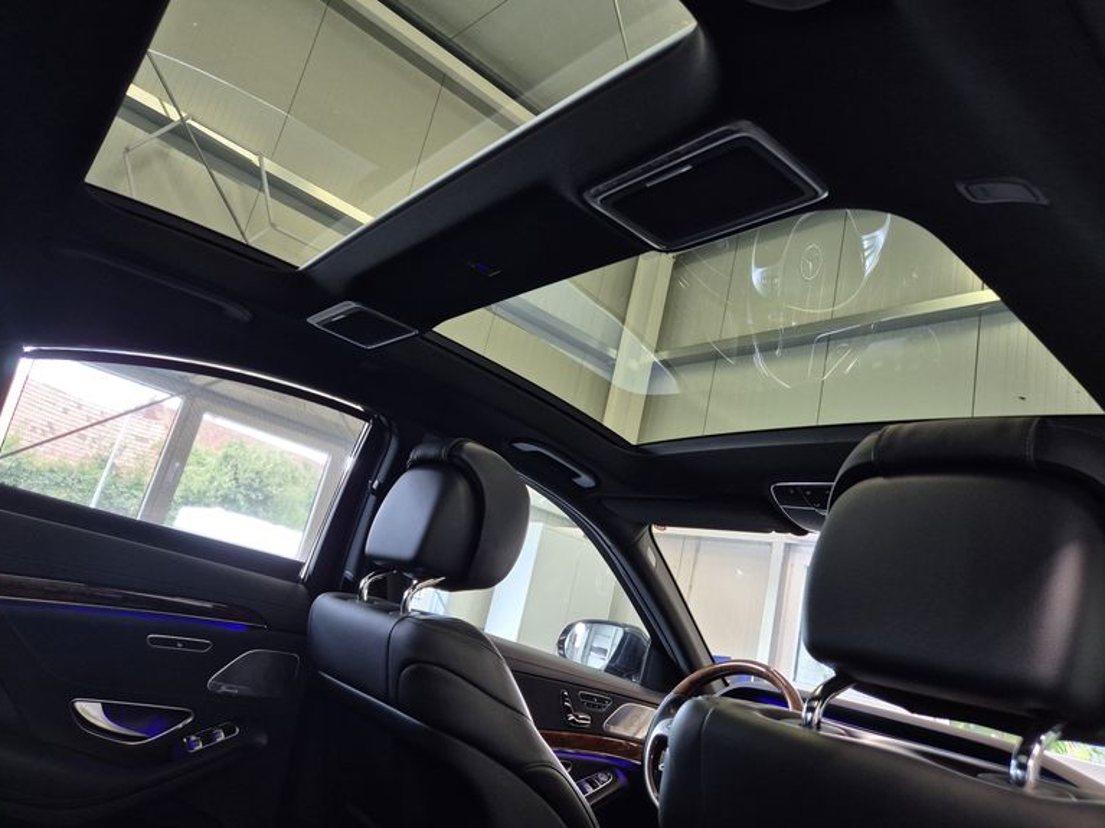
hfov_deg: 71.6
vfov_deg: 56.8
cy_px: 397
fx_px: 766
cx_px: 537
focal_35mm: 24
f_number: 1.8
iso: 500
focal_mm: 5.4
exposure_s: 1/100
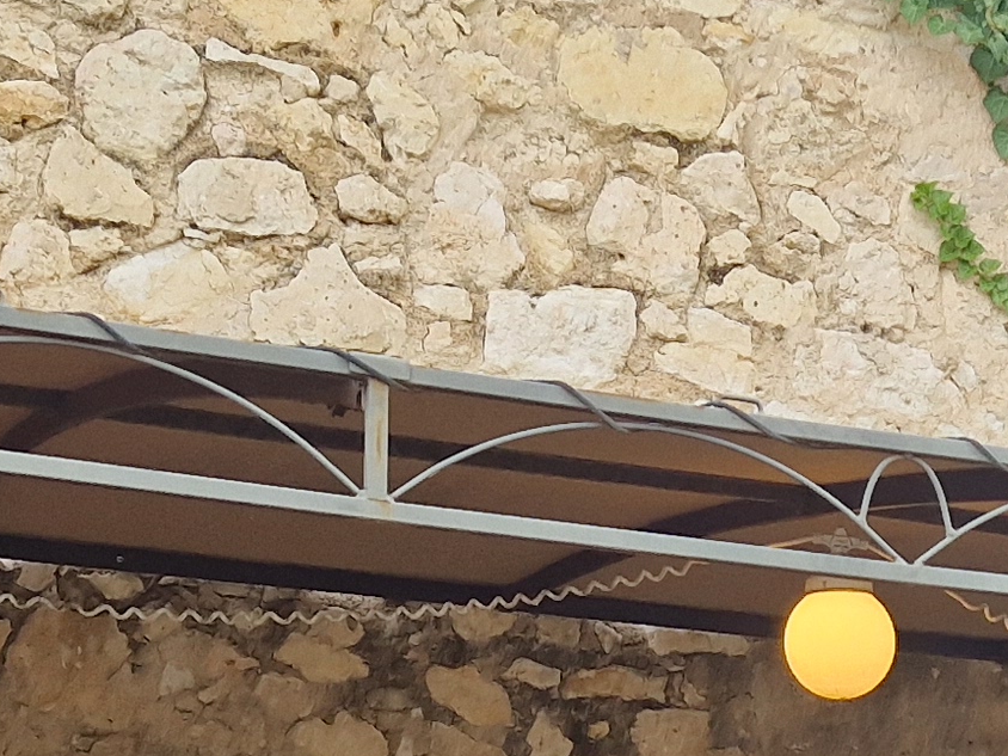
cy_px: 1376
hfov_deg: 17.7
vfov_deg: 12.4
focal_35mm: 109
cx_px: 928
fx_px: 3174
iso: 50
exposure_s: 1/180
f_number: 1.8
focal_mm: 5.4
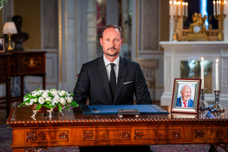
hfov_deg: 21.9
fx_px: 589
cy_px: 76
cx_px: 114
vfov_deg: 14.7
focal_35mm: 93
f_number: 2.8
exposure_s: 1/500
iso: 6400
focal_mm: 93
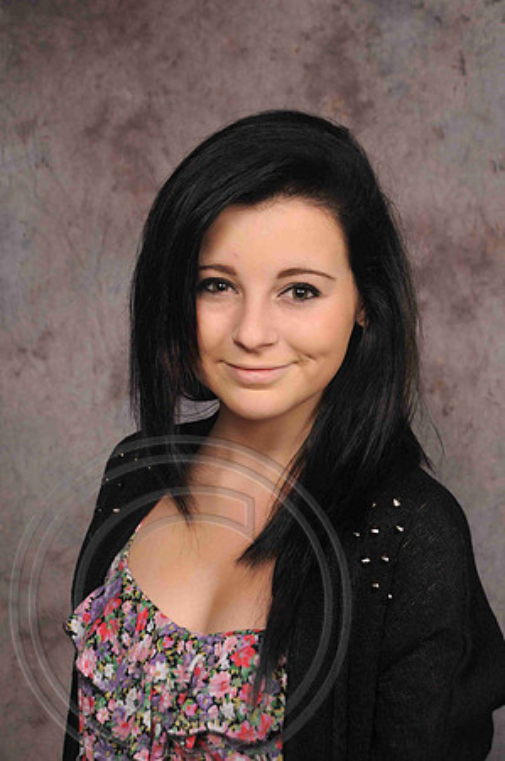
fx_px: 1961
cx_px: 252
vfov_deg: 21.9
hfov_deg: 14.7
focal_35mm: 93
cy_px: 380
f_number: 5.6
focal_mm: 62
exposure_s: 1/125
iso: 200
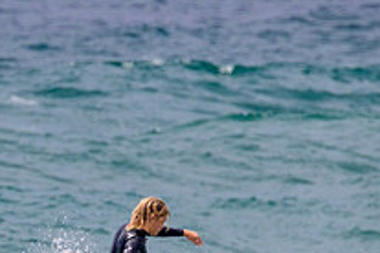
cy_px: 344
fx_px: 23632
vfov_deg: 0.6
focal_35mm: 2239
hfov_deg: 0.9
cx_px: 198
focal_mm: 800
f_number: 11
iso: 640
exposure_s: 1/2000
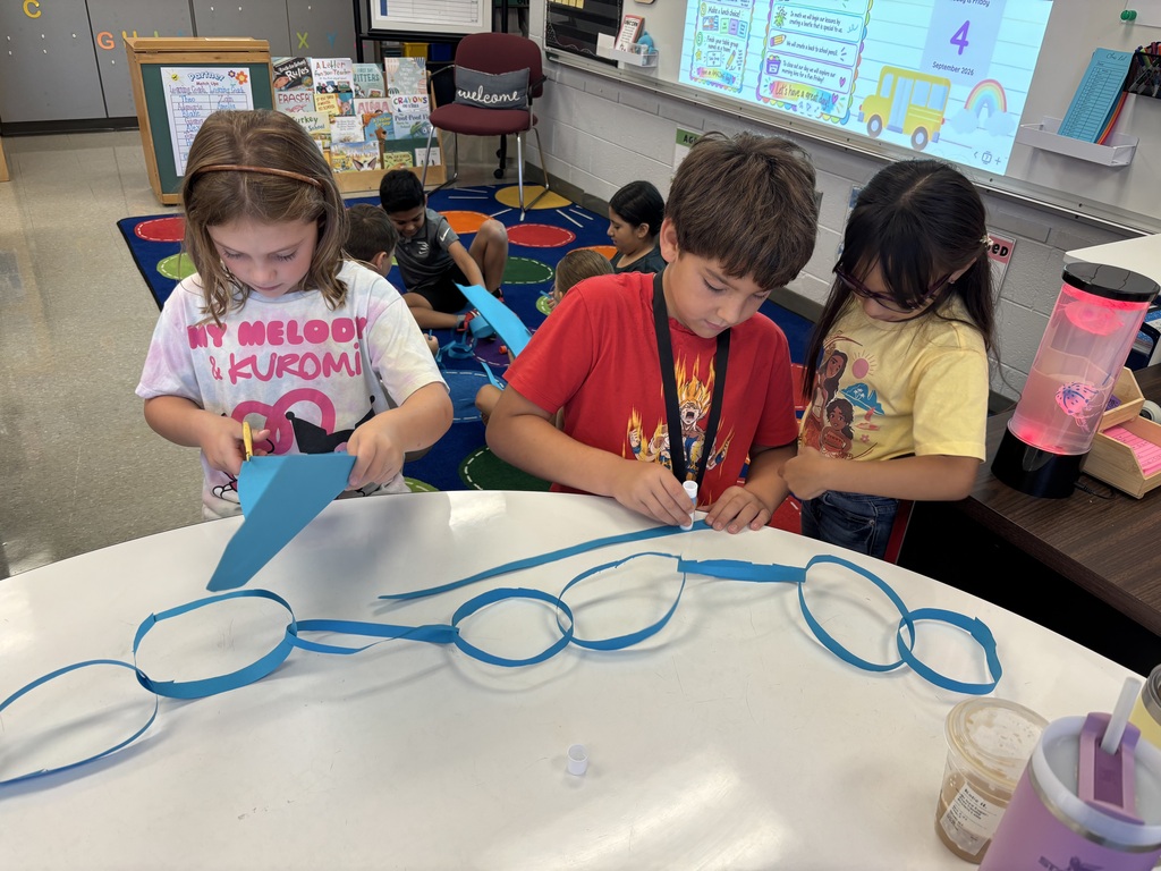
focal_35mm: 26
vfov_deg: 53.1
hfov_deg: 67.3
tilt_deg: -29.5
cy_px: 436
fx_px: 872
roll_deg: -3.9
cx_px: 580
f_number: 1.6
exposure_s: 1/60
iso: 64
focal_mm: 5.96
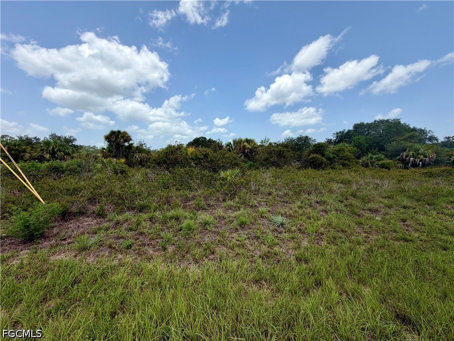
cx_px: 227
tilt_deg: -1.7
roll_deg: -0.1
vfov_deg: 85.7
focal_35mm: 14
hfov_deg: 102.1
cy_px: 170
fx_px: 184
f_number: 2.2
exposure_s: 1/888
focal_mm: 2.22
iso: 20
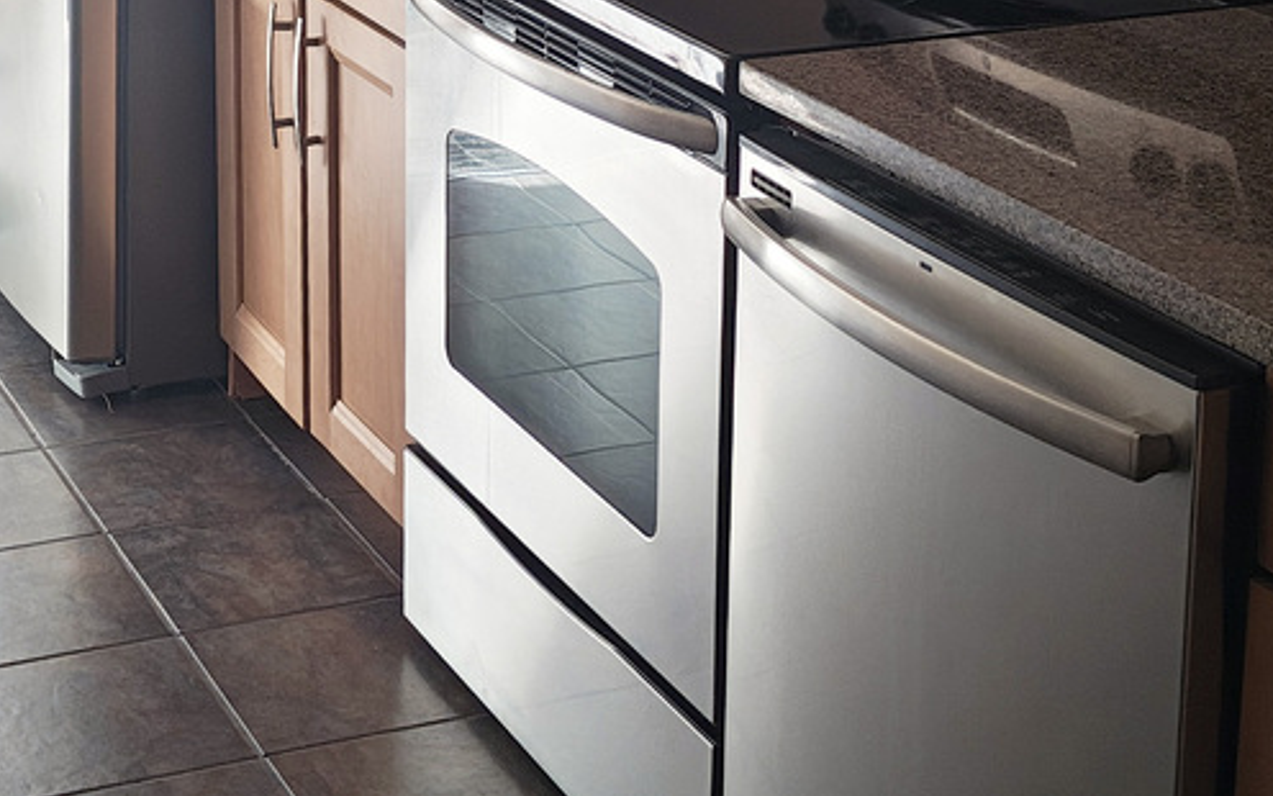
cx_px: 285
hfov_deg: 26.4
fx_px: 2671
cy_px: -59
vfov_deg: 16.5
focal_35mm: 77
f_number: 1.7
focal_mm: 4.68
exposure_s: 1/120
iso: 741
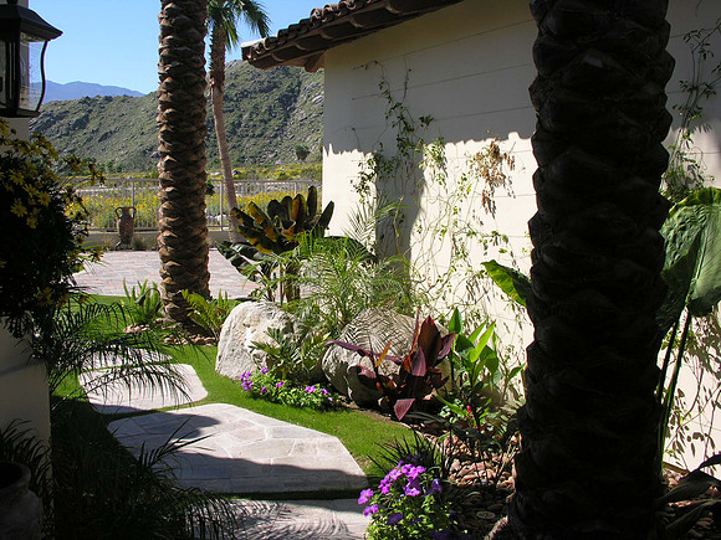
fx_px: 729
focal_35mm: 35
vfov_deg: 40.7
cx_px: 360
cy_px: 270
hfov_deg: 52.6
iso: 50
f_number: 6.3
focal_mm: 8.9
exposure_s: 1/194
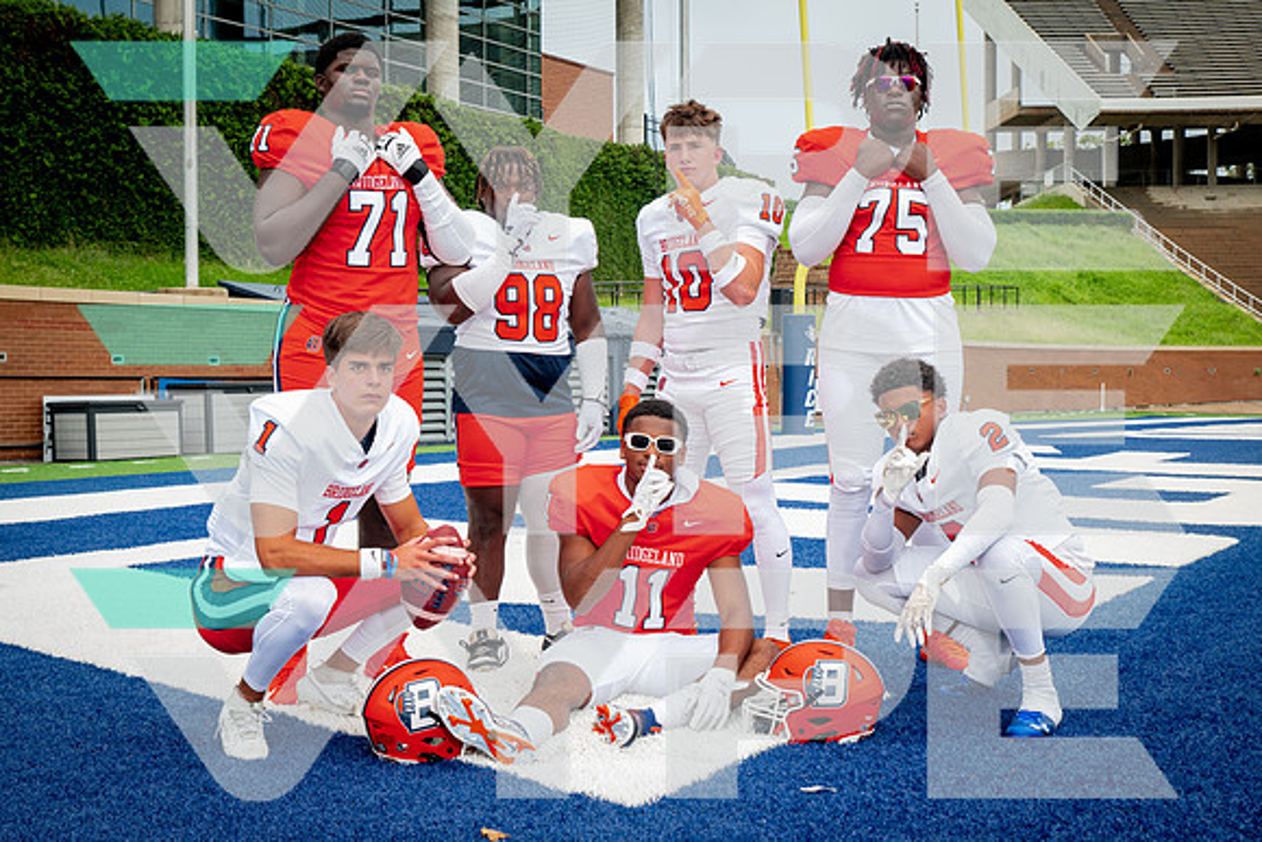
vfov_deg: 27.7
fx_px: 1707
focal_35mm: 49
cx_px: 549
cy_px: 459
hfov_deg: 40.5
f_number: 7.1
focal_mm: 42
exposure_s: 1/200
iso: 320
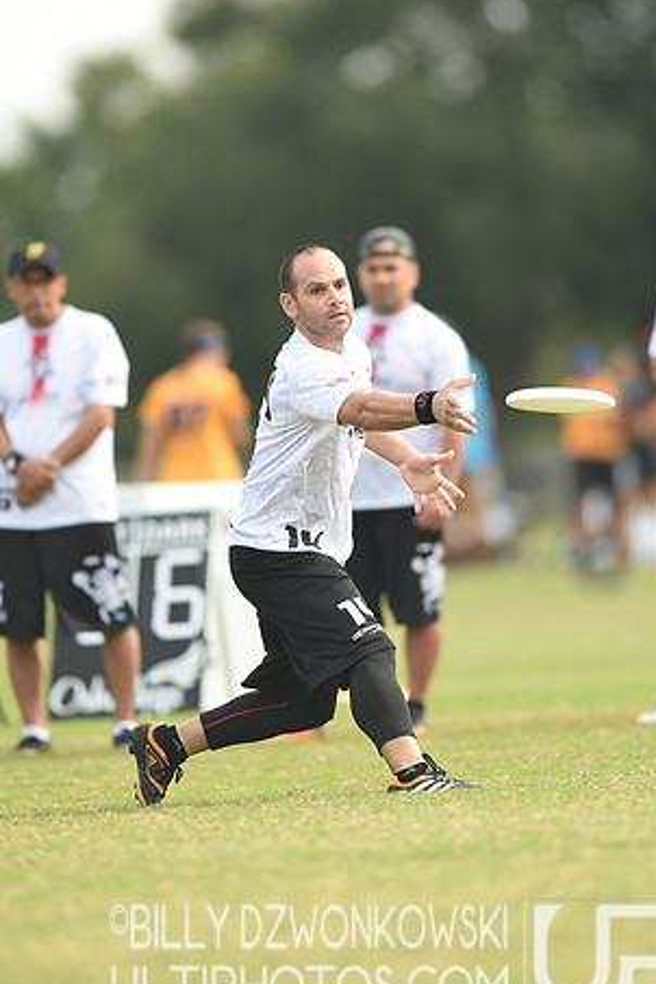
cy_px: 411
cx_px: 315
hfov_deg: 2.7
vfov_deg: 4.0
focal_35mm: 512
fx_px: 13994
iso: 200
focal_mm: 400
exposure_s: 1/1000
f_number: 2.8
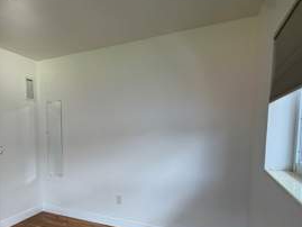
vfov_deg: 53.9
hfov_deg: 67.8
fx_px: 218
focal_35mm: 25
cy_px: 149
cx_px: 106
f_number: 2.2
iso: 160
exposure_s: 1/113
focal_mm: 2.22
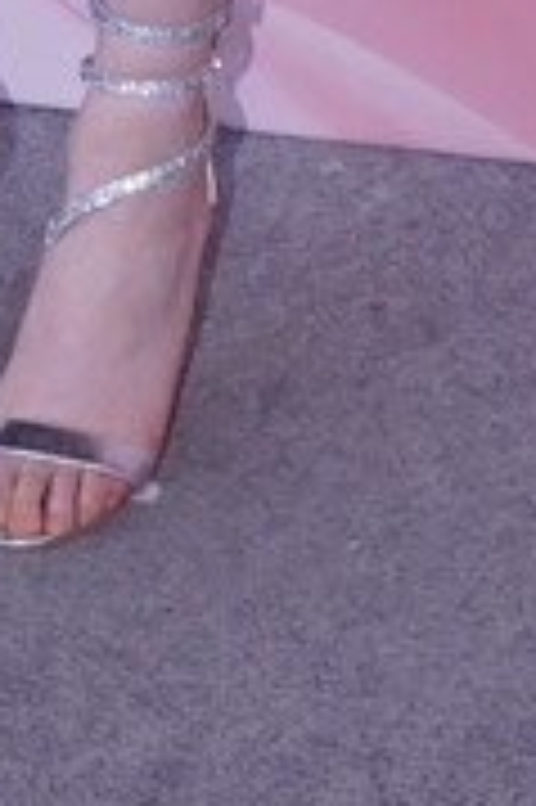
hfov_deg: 5.4
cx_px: -14
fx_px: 5706
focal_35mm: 255
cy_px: -1531
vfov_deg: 7.3
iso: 800
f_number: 8
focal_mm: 38
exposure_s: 1/250
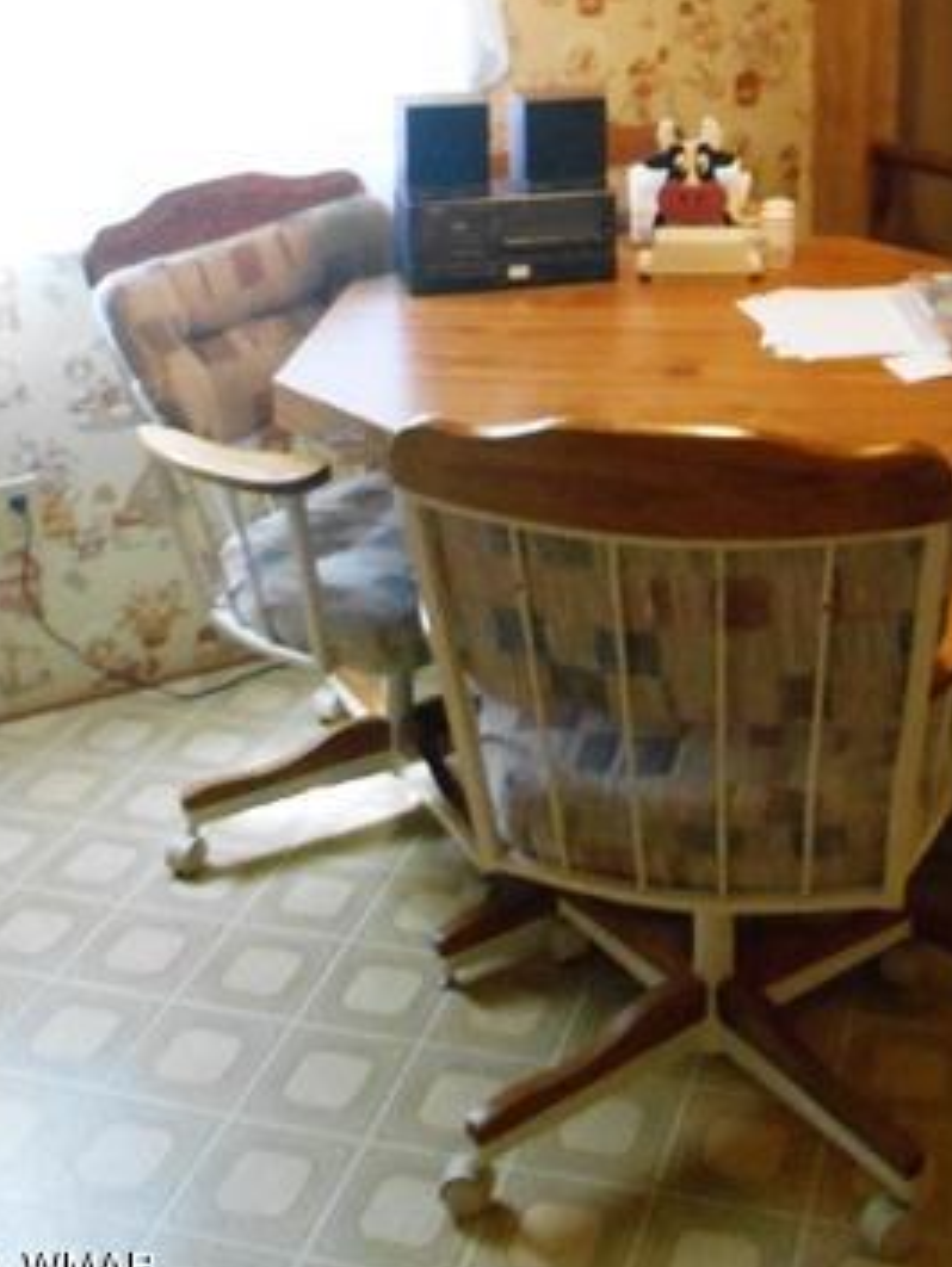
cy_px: 208
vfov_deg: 38.5
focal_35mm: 47
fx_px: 1721
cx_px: 709
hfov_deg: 30.4
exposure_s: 1/60
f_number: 3.4
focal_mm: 4.7
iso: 800
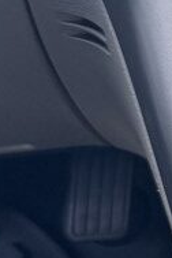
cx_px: 577
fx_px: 1362
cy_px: 119
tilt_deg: -29.7
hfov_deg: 6.4
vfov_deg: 10.8
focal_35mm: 190
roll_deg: +0.0
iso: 160
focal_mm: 6.76
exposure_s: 1/121
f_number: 1.78
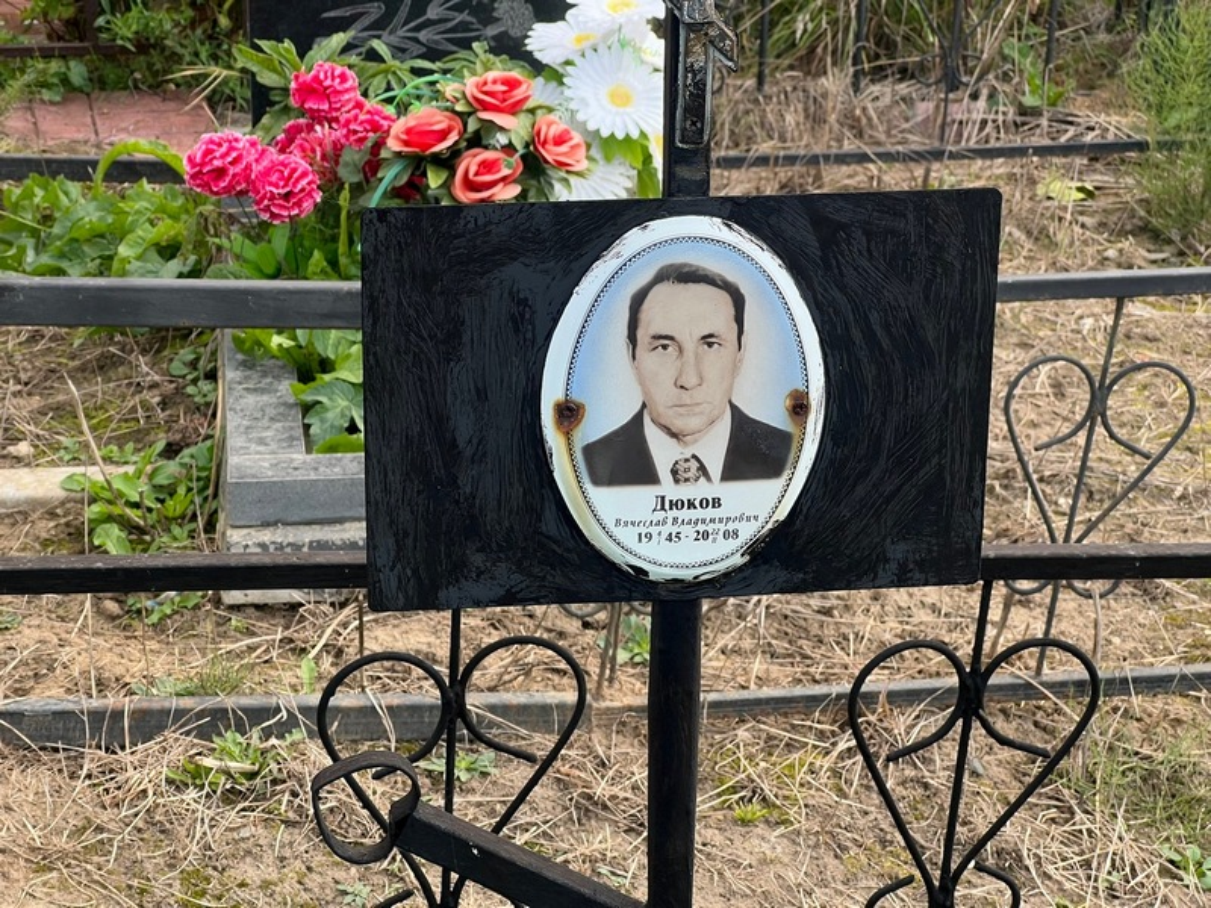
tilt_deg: -18.6
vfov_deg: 19.1
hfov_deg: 25.3
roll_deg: -1.6
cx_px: 606
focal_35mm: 77
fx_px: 2694
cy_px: 454
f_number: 2.8
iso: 25
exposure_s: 1/121
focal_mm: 9
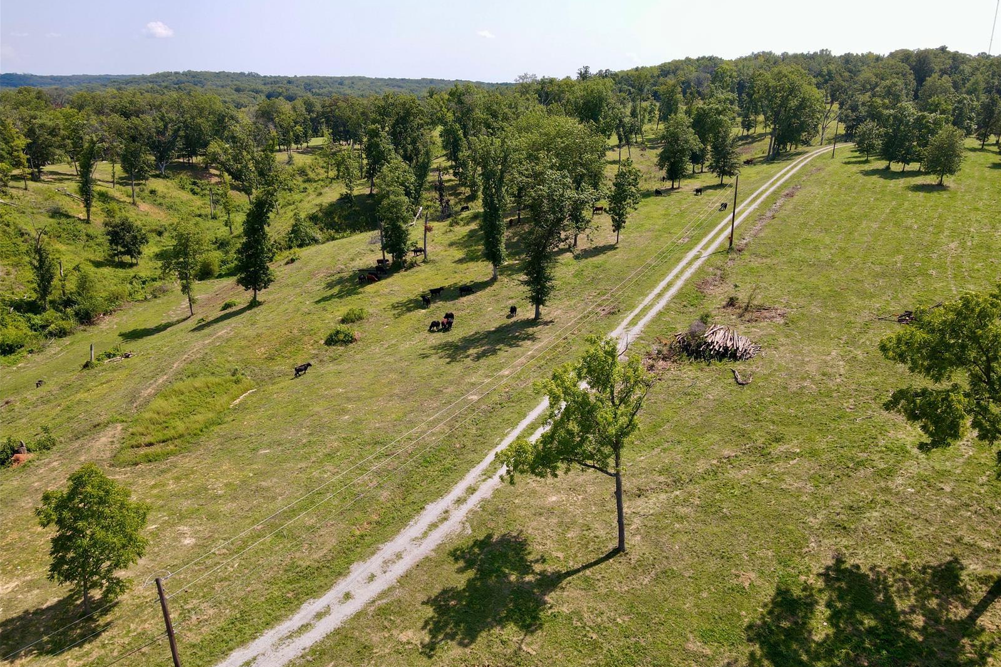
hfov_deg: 71.5
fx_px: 695
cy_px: 333
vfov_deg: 51.3
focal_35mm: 25
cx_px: 500
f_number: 2.8
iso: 100
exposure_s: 1/400
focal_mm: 4.5
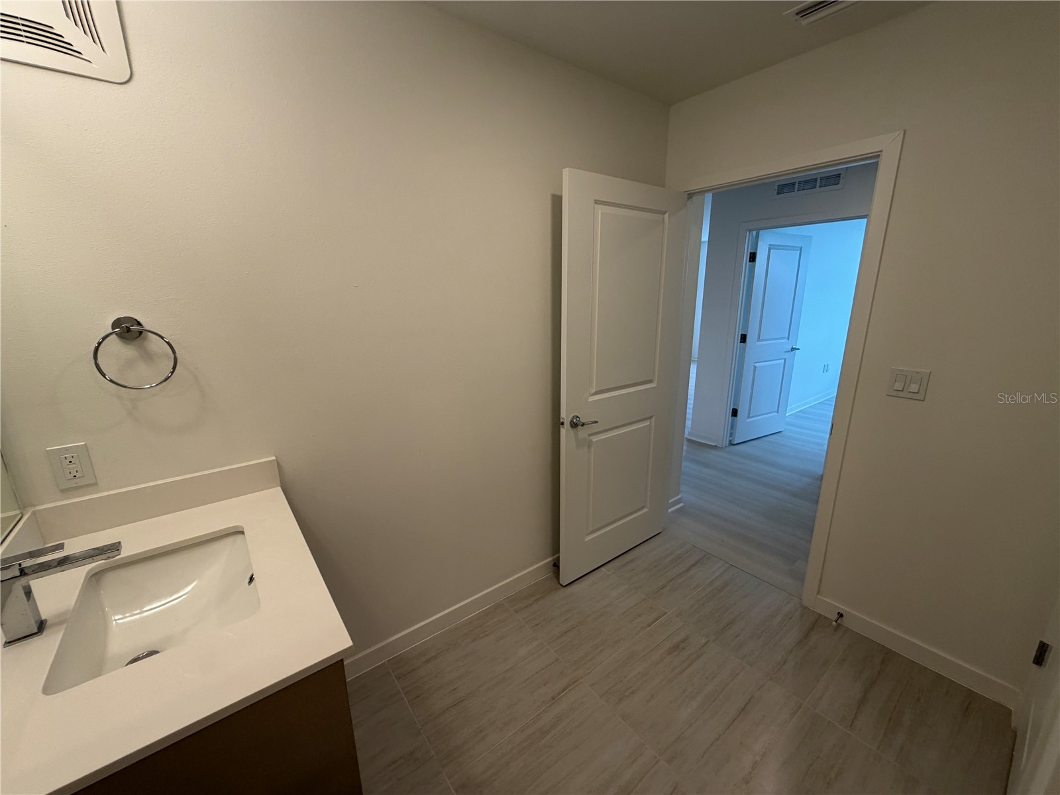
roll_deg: +0.1
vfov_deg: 85.7
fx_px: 429
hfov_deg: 102.1
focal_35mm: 14
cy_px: 398
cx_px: 530
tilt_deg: -13.9
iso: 160
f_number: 2.2
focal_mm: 2.22
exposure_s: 1/120
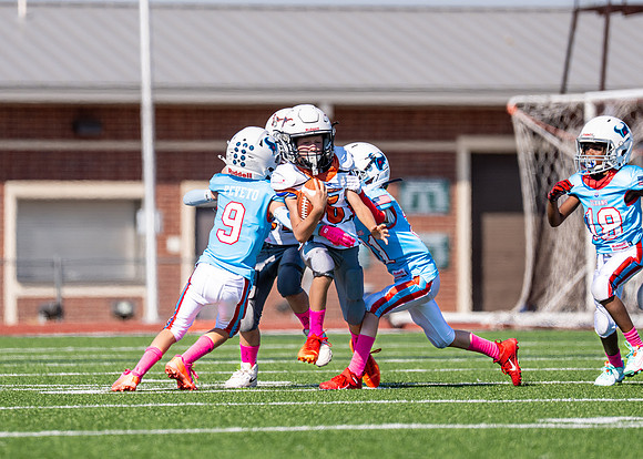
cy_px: 181
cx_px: 284
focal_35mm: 379
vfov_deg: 3.8
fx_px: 6922
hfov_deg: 5.3
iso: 100
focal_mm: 200
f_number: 2.8
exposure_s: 1/3200
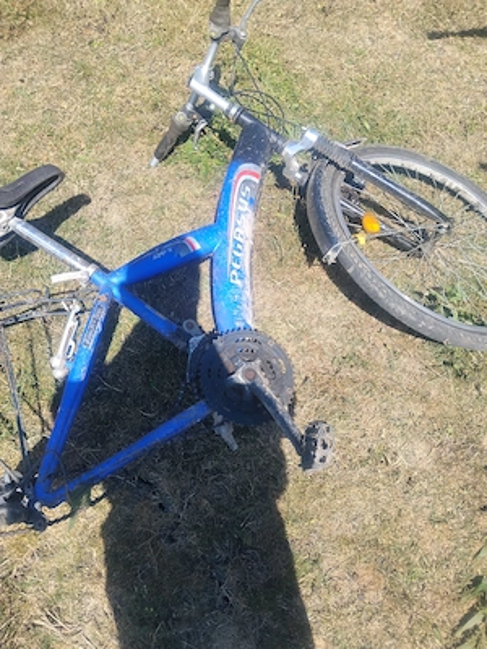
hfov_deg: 48.2
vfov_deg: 61.7
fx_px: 544
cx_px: 244
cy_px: 324
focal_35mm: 29
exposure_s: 1/839
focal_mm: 4.22
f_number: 1.8
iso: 50
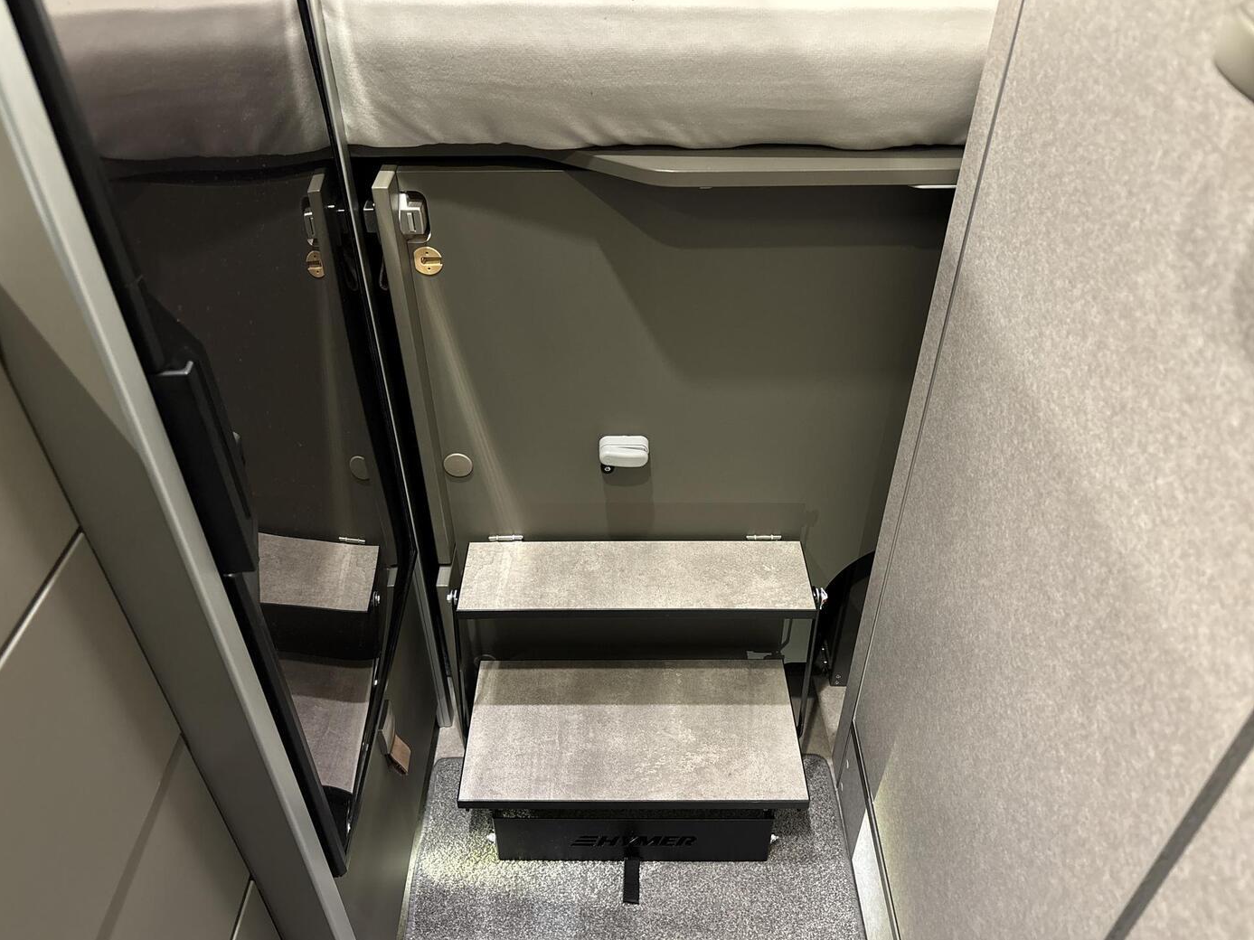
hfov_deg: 65.3
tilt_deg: -39.7
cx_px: 604
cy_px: 480
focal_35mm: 27
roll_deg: +1.0
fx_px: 978
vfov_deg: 51.3
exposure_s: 1/45
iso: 500
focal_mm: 5.96
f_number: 1.6
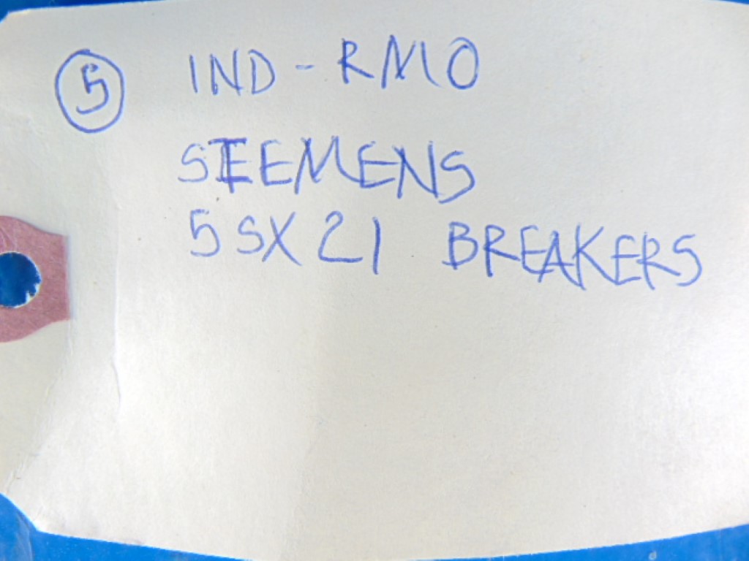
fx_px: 541
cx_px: 374
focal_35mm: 25
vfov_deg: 54.9
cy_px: 280
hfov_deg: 69.4
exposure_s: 1/30
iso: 80
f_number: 3
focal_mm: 4.5
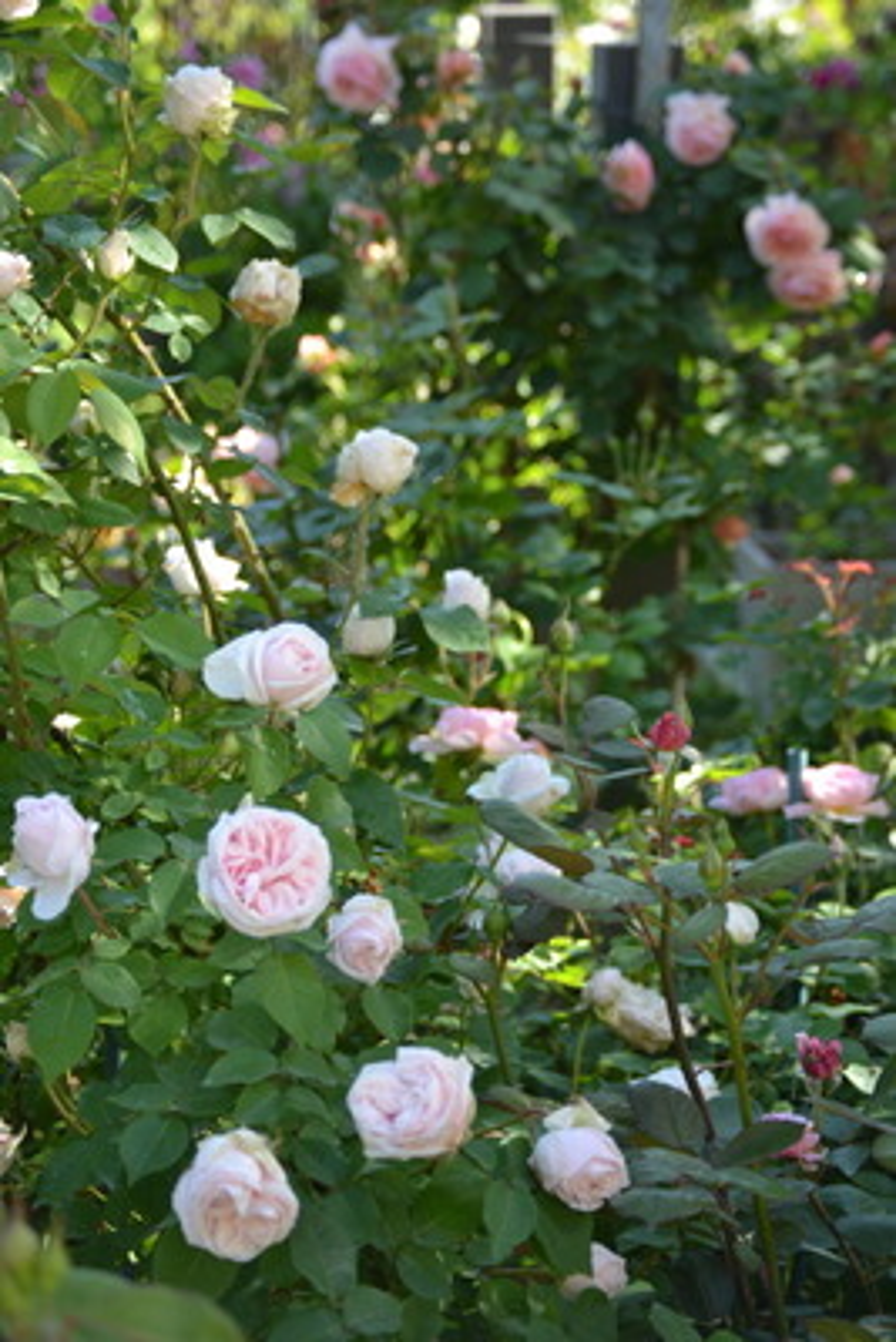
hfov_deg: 16.6
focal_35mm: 82
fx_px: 3077
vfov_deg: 24.6
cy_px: 671
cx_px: 448
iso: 100
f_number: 4
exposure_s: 1/125
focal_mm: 55
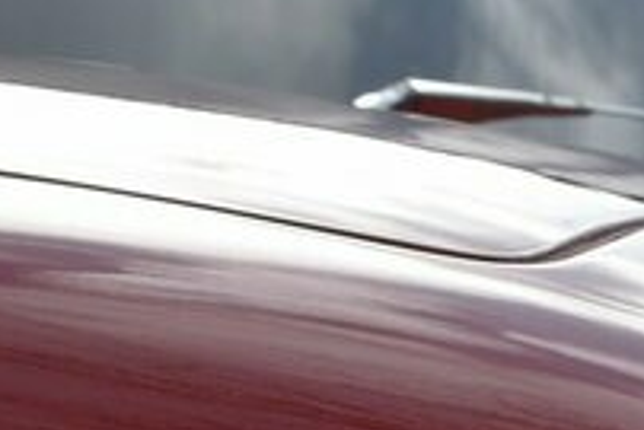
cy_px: 1214
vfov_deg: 5.3
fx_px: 4457
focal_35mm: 249
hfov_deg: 8.1
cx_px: 956
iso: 100
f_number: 8
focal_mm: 28
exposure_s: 1/250
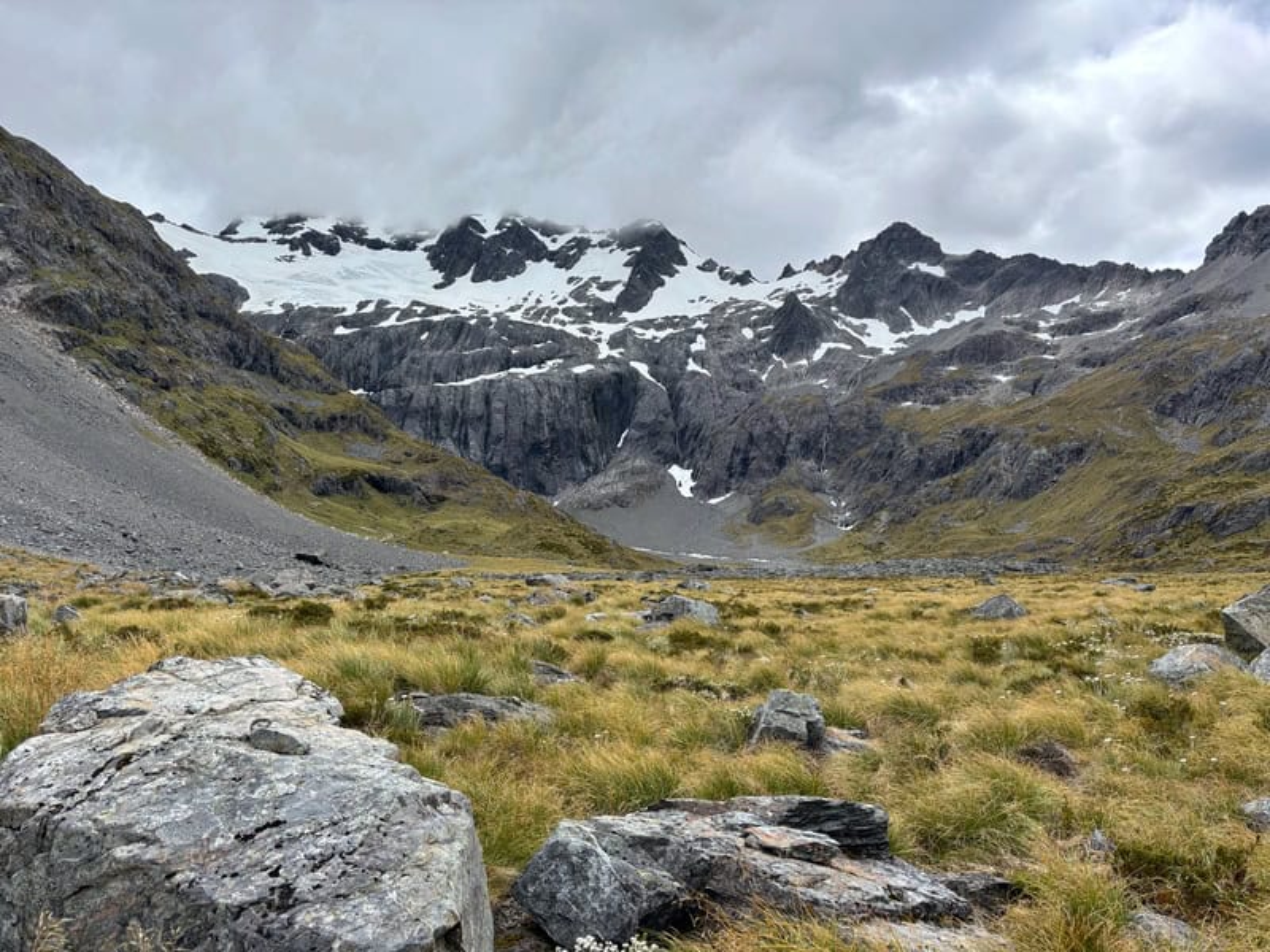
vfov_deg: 53.1
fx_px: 954
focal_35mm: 26
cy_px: 476
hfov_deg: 67.3
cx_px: 635
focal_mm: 6
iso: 50
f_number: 1.6
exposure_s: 1/2639
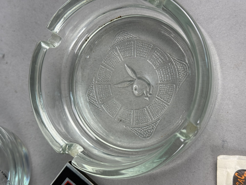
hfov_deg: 39.7
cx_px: 123
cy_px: 92
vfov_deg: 30.3
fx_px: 341
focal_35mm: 48
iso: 64
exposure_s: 1/120
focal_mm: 6.76
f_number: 1.78
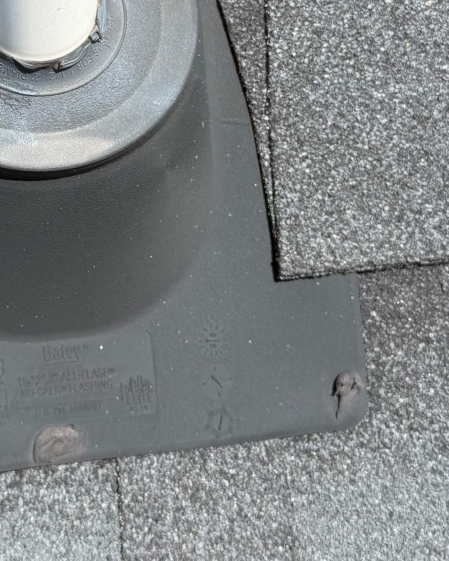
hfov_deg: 24.2
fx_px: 1030
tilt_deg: -53.8
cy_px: 114
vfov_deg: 29.8
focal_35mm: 62
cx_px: 80
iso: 80
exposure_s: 1/2907
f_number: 1.78
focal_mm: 6.76
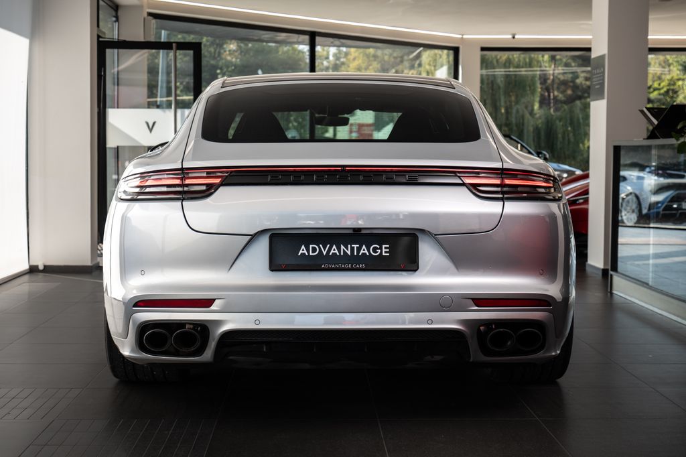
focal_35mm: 64
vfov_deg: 21.2
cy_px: 216
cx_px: 340
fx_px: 1219
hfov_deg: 31.4
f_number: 5.6
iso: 160
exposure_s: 1/60
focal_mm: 60
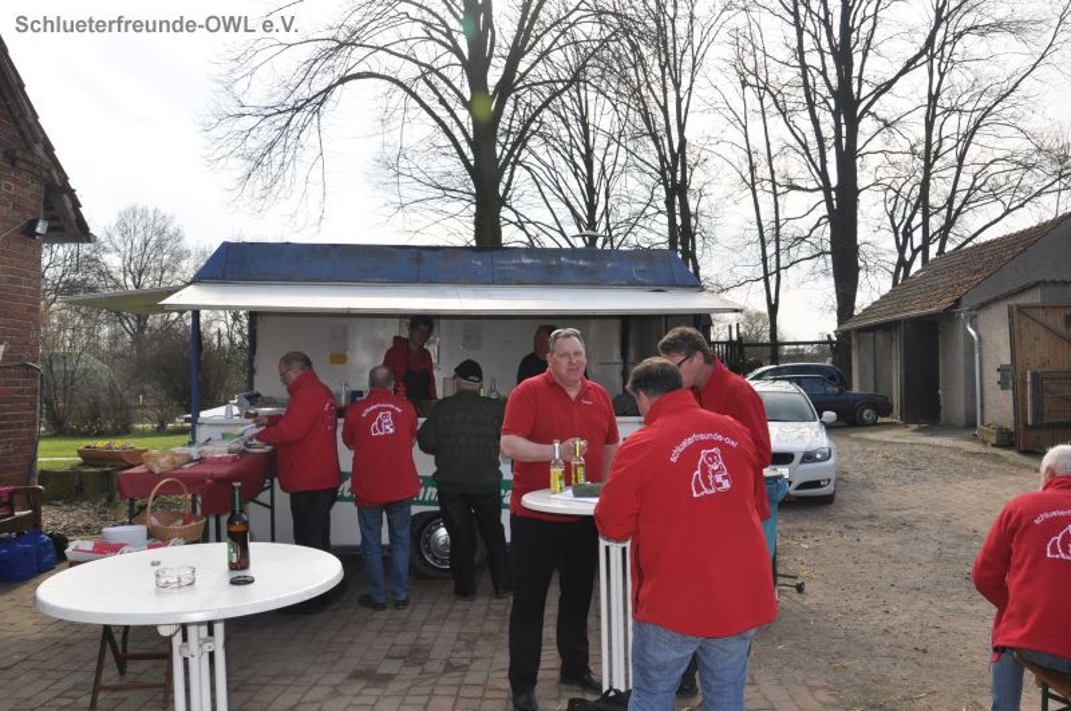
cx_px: 536
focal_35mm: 27
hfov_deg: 67.5
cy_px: 356
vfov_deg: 47.8
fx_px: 802
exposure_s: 1/200
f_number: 11
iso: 200
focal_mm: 18
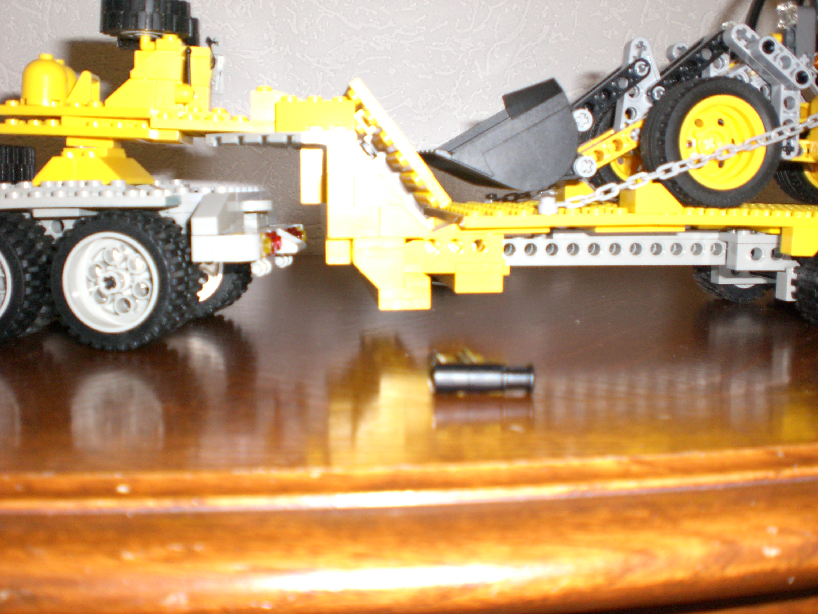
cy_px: 307
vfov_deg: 37.7
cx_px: 409
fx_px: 898
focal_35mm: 38
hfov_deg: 49.0
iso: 200
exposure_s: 1/60
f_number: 3.1
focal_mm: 6.3
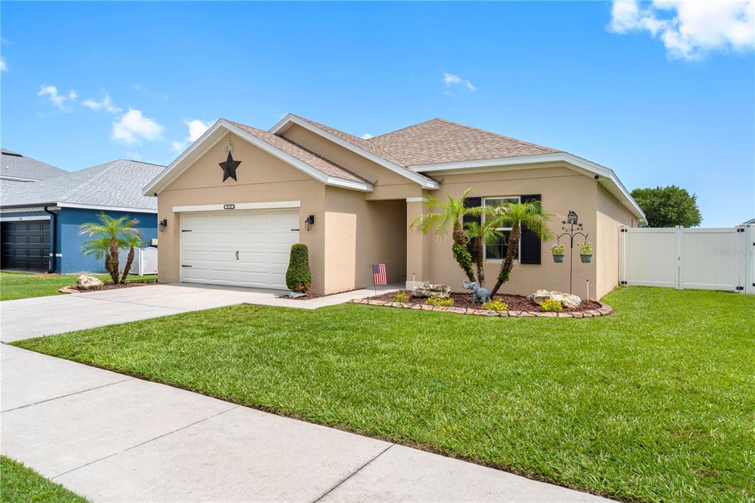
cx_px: 378
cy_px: 252
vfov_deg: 56.1
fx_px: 472
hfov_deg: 77.3
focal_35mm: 22
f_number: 11
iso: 125
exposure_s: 1/60
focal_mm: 22.5
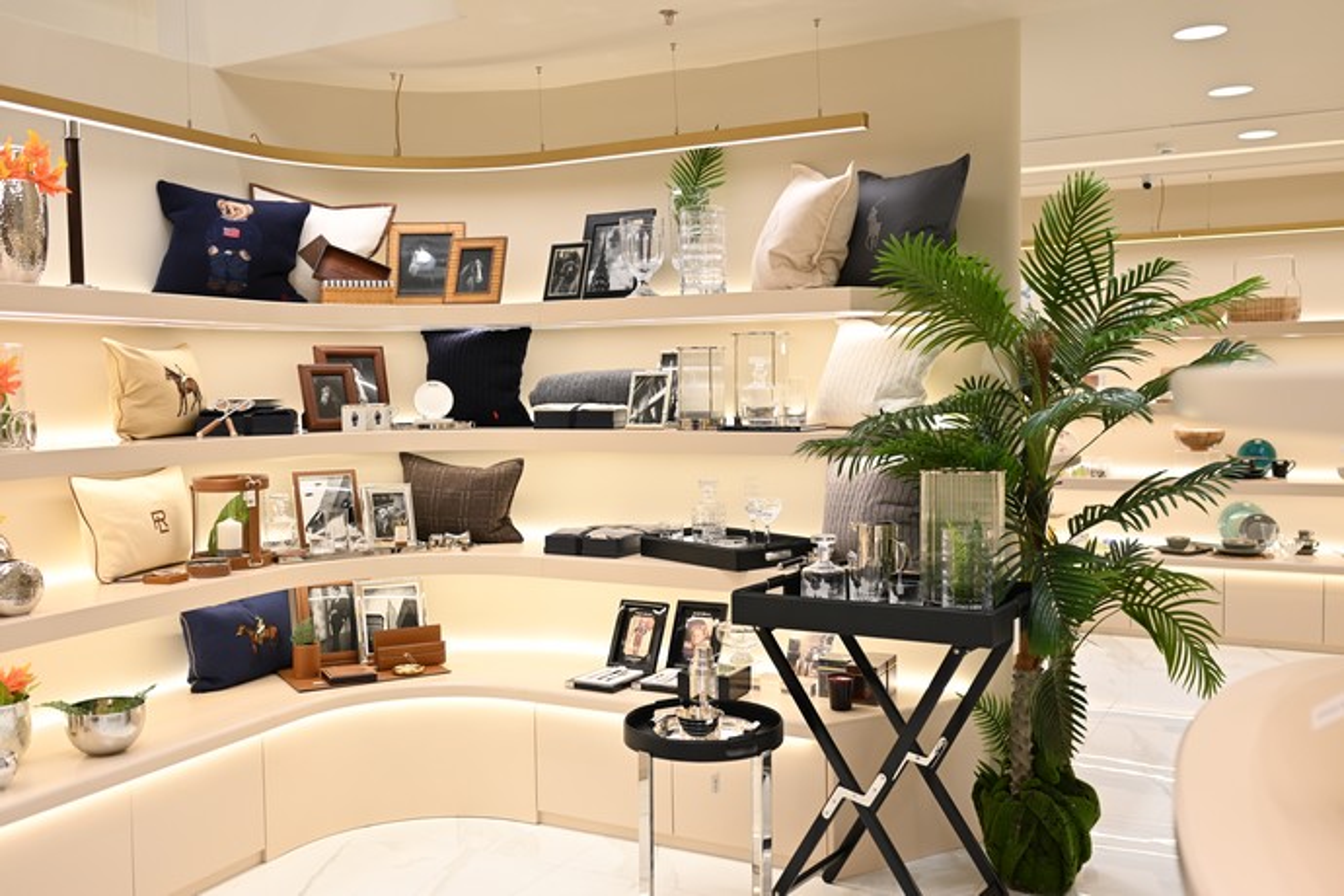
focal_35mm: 35
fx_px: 1307
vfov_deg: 37.9
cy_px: 448
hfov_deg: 54.4
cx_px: 672
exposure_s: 1/250
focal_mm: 35
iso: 320
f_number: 2.5
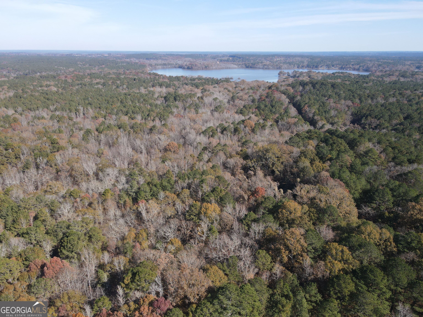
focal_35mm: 24
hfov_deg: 71.6
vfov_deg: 56.8
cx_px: 212
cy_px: 158
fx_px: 293
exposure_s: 1/400
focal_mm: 4.5
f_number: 2.8
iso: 100
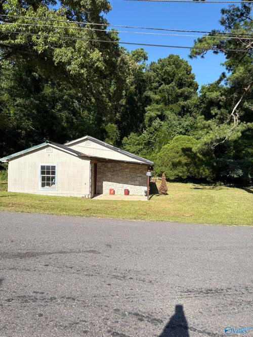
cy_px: 168
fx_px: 253
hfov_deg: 53.0
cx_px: 126
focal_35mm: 26
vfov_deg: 67.3
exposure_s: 1/2283
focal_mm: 5.96
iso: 50
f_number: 1.6
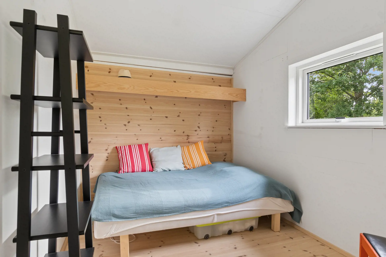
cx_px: 193
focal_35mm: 20
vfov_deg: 63.2
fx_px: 209
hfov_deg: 85.4
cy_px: 128
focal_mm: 13
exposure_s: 1/6
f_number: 8
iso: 200
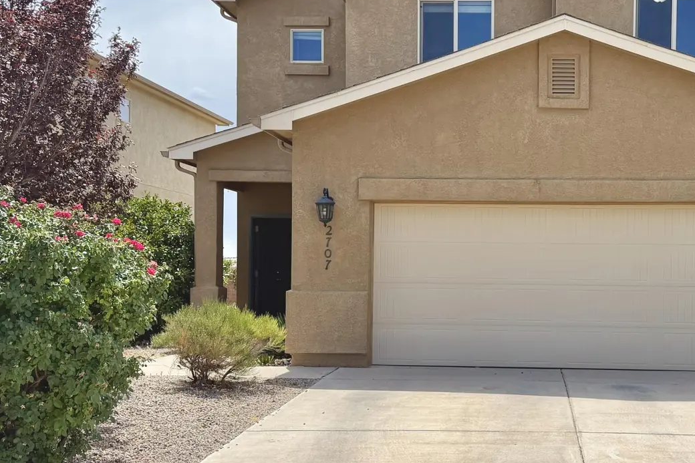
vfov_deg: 28.0
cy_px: 277
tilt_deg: -0.4
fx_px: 926
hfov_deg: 40.1
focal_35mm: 48
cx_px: 508
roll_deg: -0.6
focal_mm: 6.76
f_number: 1.78
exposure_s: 1/3425
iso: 100
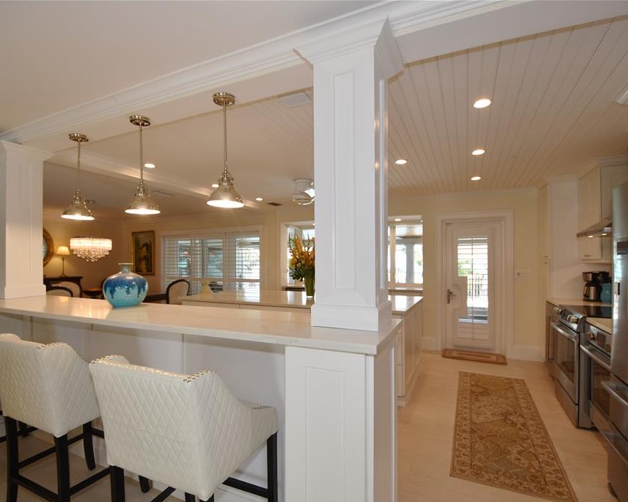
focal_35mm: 17
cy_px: 252
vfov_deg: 77.0
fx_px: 316
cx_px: 299
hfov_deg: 89.6
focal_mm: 10
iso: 200
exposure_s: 1/60
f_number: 5
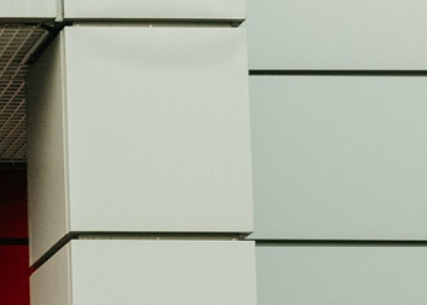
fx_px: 2352
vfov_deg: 7.2
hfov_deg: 9.4
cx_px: -564
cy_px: 522
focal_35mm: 194
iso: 640
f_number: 4
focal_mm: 24
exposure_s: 1/400
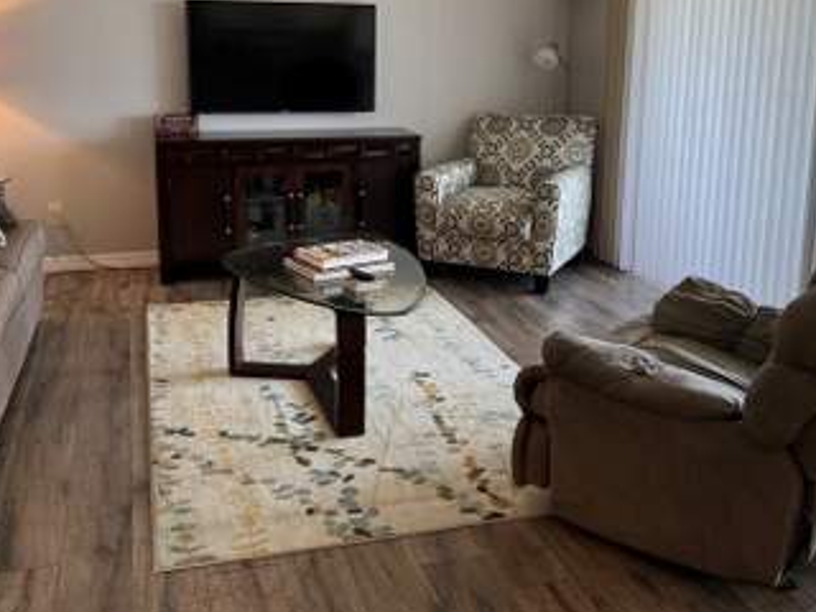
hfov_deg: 47.9
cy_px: 189
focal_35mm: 39
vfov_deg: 36.3
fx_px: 919
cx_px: 395
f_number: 1.5
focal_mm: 5.7
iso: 100
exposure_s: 1/120
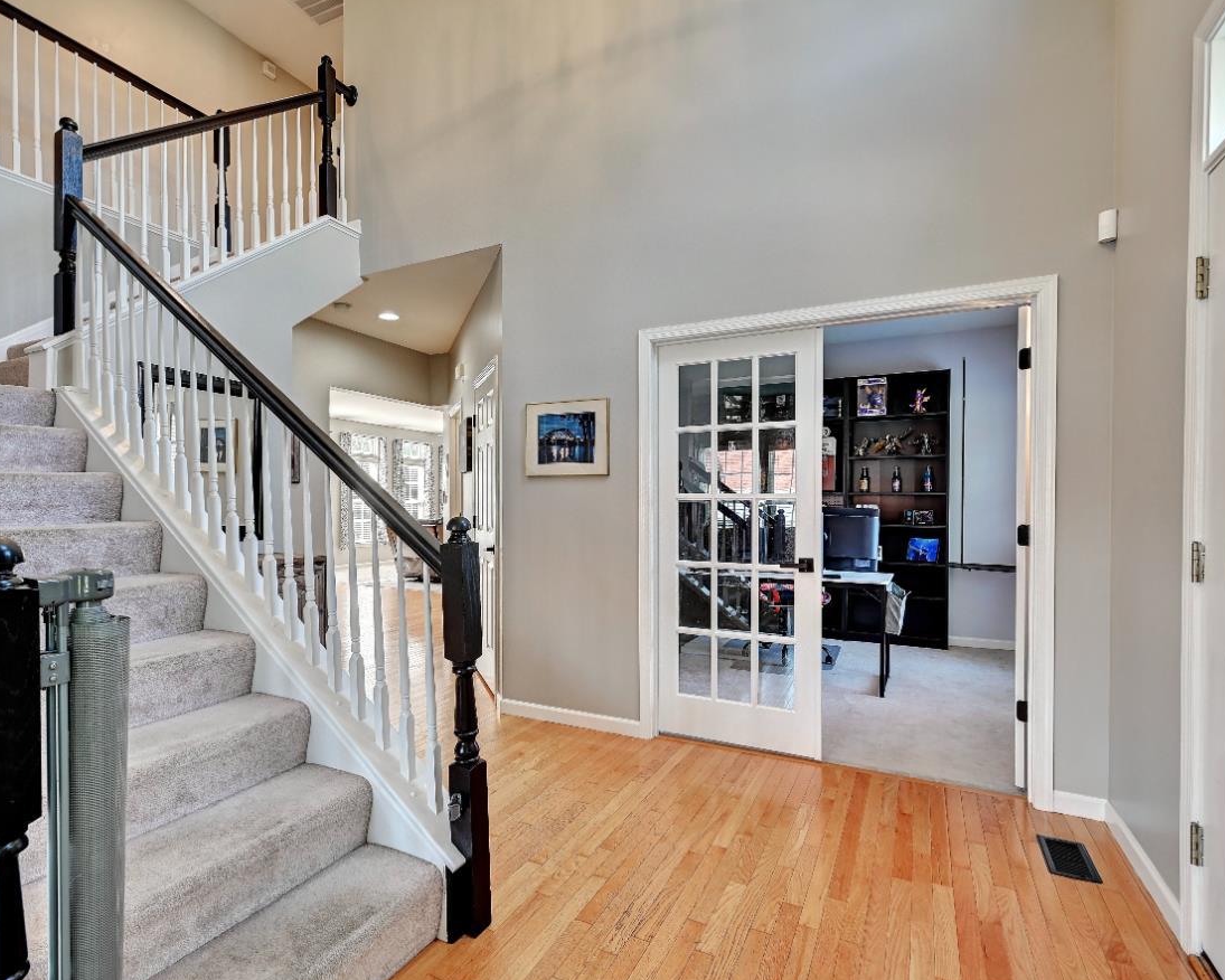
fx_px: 653
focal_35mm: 18
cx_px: 558
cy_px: 513
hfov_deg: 86.2
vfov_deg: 73.8
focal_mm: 14
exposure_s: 1/10
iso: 400
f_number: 8
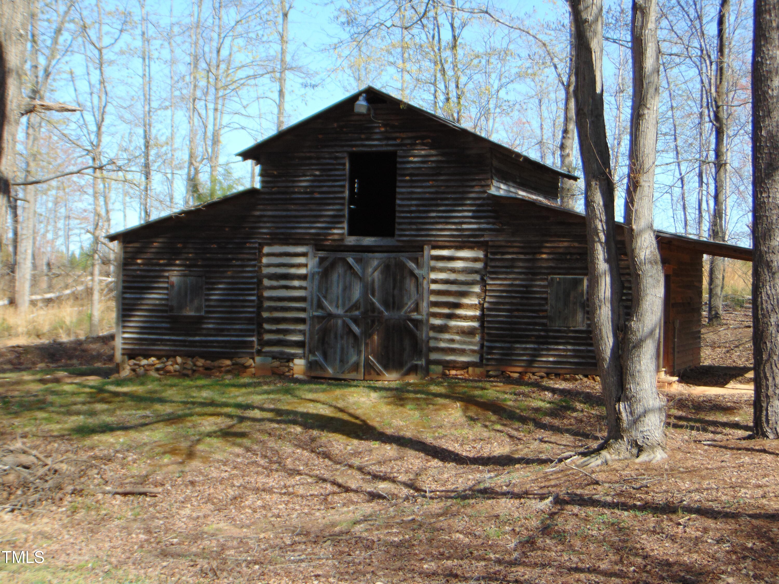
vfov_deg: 24.4
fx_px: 1350
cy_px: 292
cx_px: 390
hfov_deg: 32.2
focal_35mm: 60
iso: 80
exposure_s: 1/400
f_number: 3.6
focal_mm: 10.8
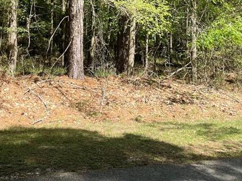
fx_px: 475
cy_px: -38
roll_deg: +0.6
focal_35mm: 68
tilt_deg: +5.3
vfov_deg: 20.2
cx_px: 117
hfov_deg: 28.6
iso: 32
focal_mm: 4.2
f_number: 1.6
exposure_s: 1/1006
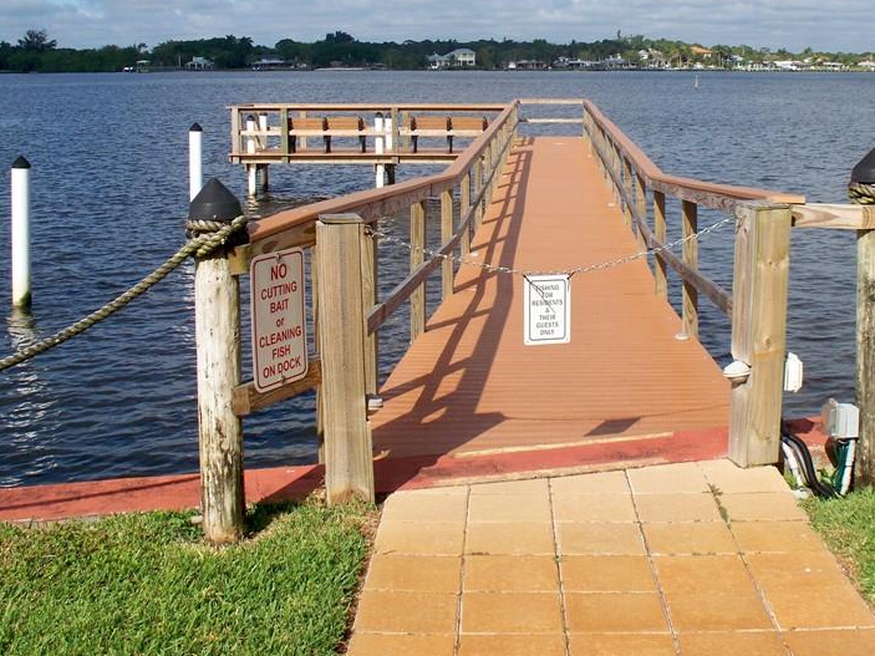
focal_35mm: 51
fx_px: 1289
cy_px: 183
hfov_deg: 37.4
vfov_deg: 28.2
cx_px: 493
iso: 80
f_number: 4.8
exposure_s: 1/800
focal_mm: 7.54
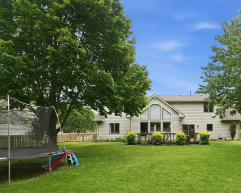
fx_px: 169
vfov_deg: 58.5
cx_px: 171
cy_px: 122
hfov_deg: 67.8
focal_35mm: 24
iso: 200
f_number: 3.5
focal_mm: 11
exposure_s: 1/400
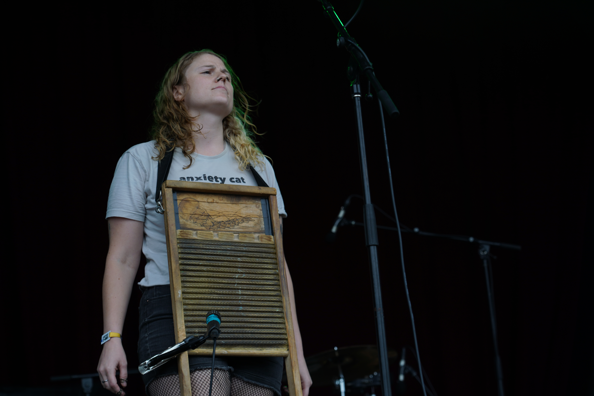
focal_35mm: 105
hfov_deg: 19.5
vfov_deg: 13.0
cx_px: 297
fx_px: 1732
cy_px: 198
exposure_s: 1/200
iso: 100
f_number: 5.6
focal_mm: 105
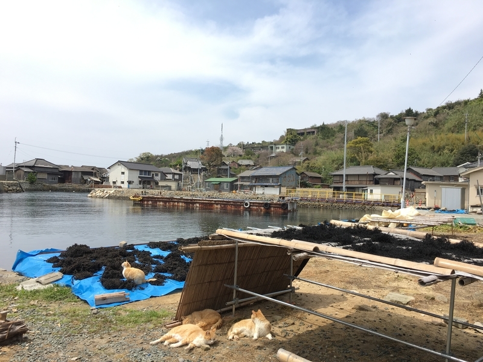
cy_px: 181
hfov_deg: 61.7
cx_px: 242
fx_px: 405
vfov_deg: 48.2
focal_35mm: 29
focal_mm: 4.15
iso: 25
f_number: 2.2
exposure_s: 1/1040
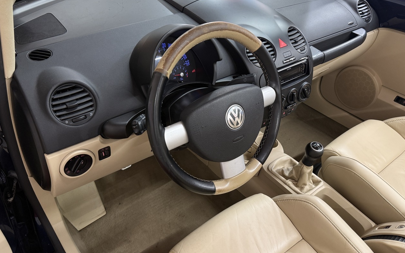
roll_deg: -2.8
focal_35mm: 29
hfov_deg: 64.6
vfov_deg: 43.2
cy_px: 125
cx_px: 196
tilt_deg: -36.8
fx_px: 320
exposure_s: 1/91
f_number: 1.78
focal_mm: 6.76
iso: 200
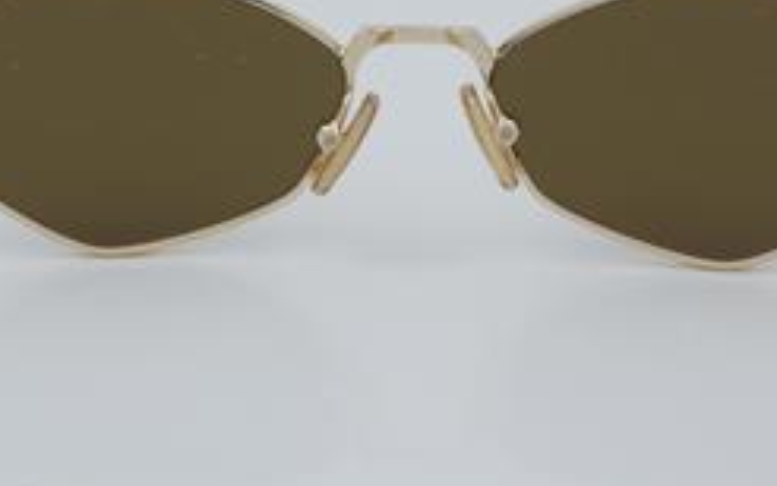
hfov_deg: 15.3
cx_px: 423
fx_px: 2899
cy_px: 85
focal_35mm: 137
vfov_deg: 9.6
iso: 100
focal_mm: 55
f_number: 32
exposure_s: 1/4
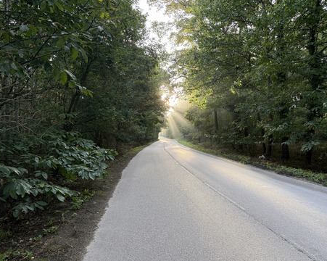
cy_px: 129
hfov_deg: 66.0
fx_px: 251
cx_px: 176
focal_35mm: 26
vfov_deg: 54.9
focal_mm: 6.76
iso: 160
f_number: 1.78
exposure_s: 1/243
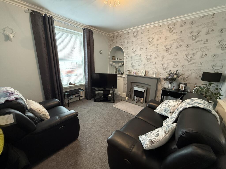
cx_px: 113
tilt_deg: -13.2
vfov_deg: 85.7
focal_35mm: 14
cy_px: 84
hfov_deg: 102.1
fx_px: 91
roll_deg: -1.0
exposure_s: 1/50
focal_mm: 2.22
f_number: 2.2
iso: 500
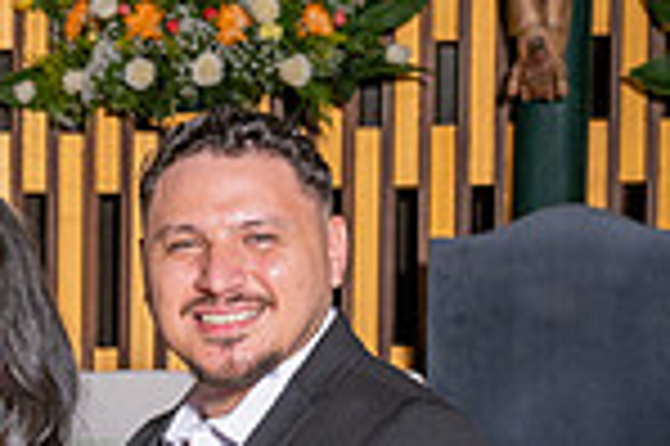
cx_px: -462
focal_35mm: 234
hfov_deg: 8.5
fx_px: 4350
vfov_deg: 5.7
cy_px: 850
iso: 320
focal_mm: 52
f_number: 7.1
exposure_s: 1/160
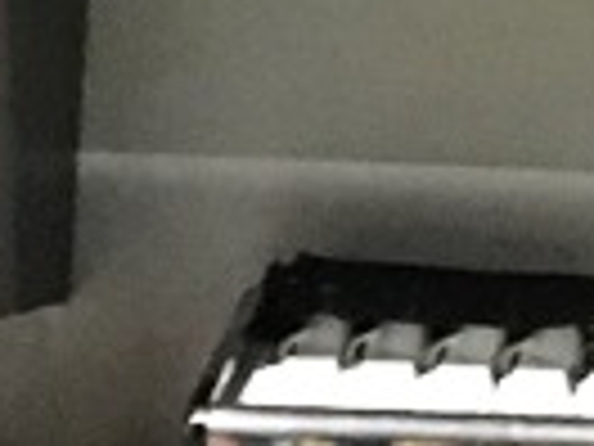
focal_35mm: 225
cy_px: -446
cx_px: 765
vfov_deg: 6.4
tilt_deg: +9.4
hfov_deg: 8.7
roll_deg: -3.7
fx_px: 3861
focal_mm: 4.15
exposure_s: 1/17
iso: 320
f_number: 2.2
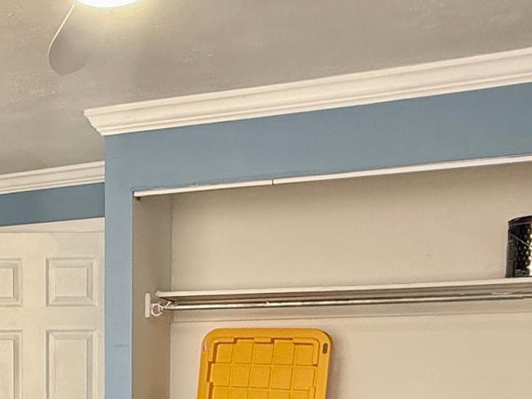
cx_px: 23
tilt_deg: -5.3
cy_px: 440
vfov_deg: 26.8
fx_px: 769
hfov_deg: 35.2
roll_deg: +0.4
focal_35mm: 50
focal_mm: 2.22
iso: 200
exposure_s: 1/99
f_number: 2.2
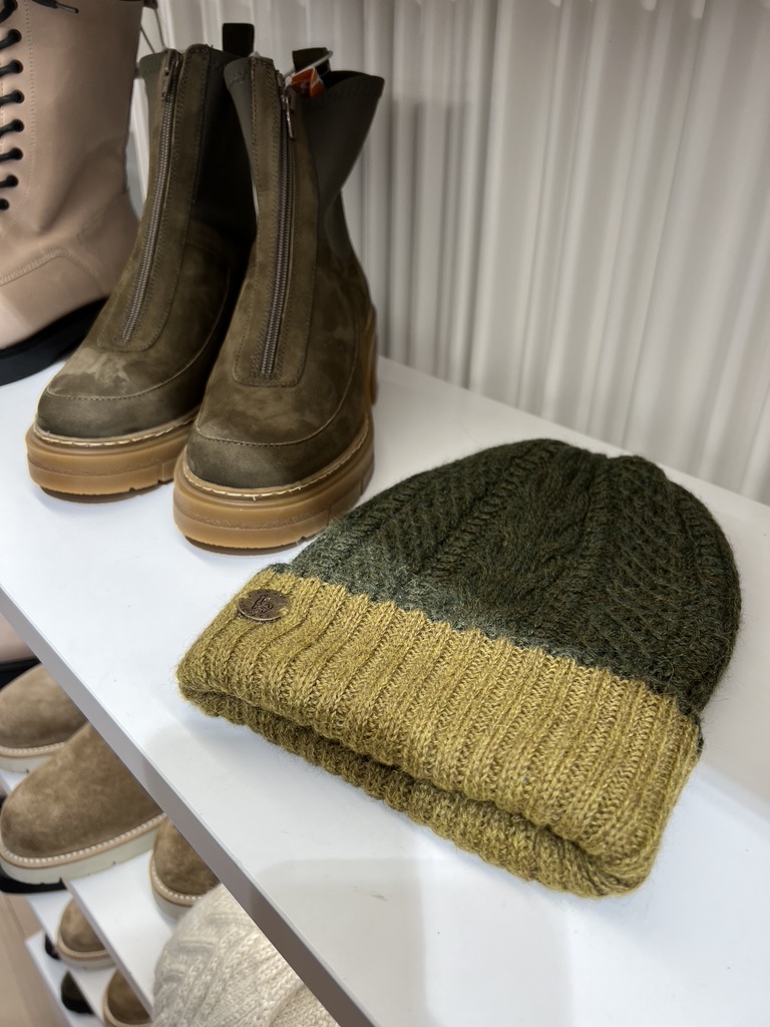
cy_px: 514
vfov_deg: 67.3
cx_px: 385
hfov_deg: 53.1
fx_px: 771
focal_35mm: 26
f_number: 1.5
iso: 50
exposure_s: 1/100
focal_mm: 5.7
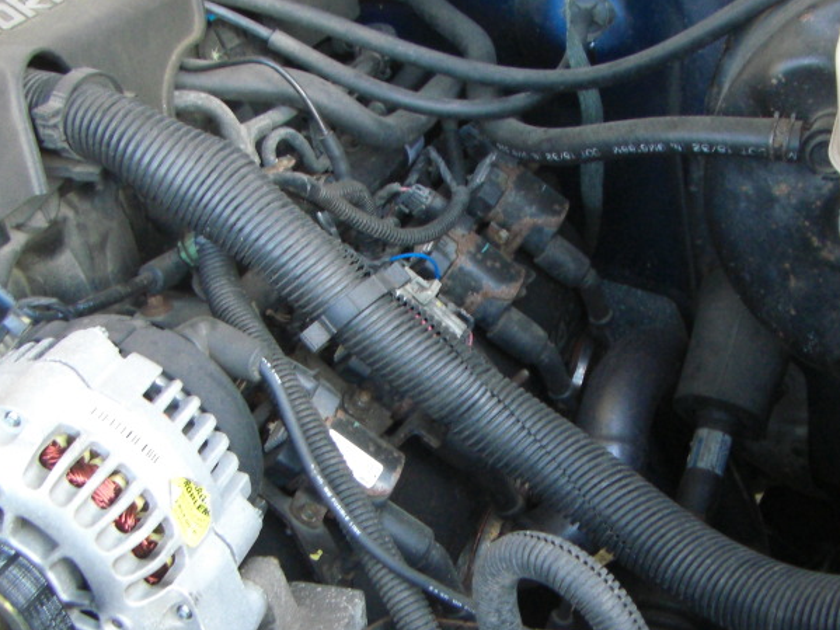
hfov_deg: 29.8
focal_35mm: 65
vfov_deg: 22.4
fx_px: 1577
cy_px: 455
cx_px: 480
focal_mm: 6.3
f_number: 3.4
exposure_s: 1/25
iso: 200
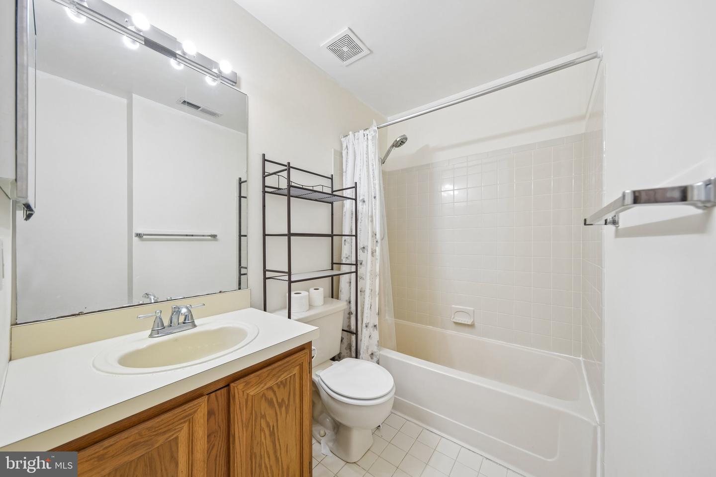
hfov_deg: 112.6
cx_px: 358
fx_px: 239
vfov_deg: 90.0
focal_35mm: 12
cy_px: 238
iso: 160
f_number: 4
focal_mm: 8
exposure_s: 1/25
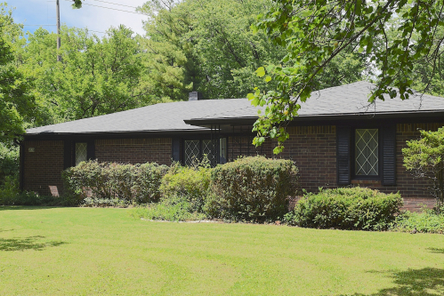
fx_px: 638
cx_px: 218
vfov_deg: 26.1
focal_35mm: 52
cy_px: 146
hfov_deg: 38.3
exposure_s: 1/320
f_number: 9
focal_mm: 23
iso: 200
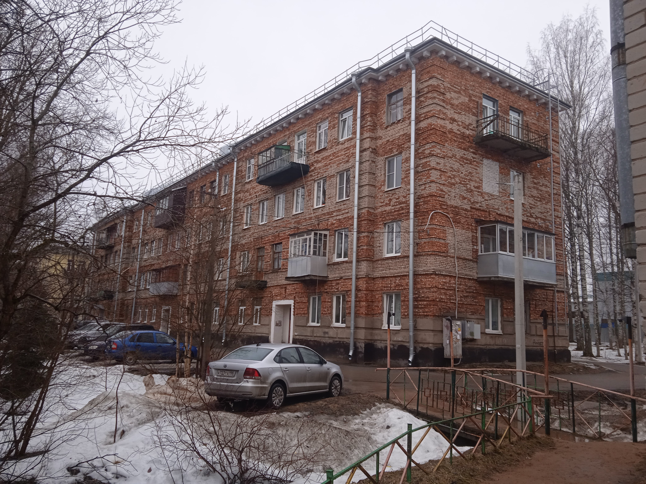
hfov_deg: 63.4
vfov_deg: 49.7
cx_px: 323
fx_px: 523
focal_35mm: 28
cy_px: 242
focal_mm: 3.43
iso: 122
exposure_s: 1/50
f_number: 2.2
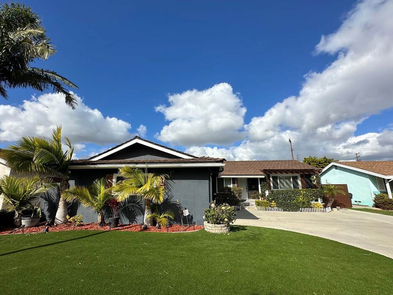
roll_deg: +0.2
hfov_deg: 98.1
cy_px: 151
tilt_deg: +11.7
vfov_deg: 81.7
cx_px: 190
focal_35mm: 15
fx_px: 170
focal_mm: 2.22
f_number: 2.2
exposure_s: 1/4132
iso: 50
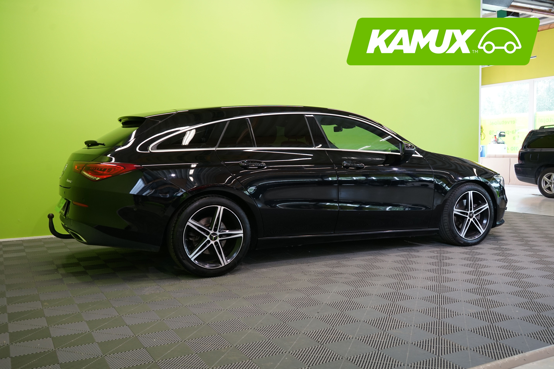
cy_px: 184
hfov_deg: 55.8
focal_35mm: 34
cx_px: 277
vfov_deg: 38.9
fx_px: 523
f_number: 6.3
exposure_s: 1/30
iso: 640
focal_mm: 34
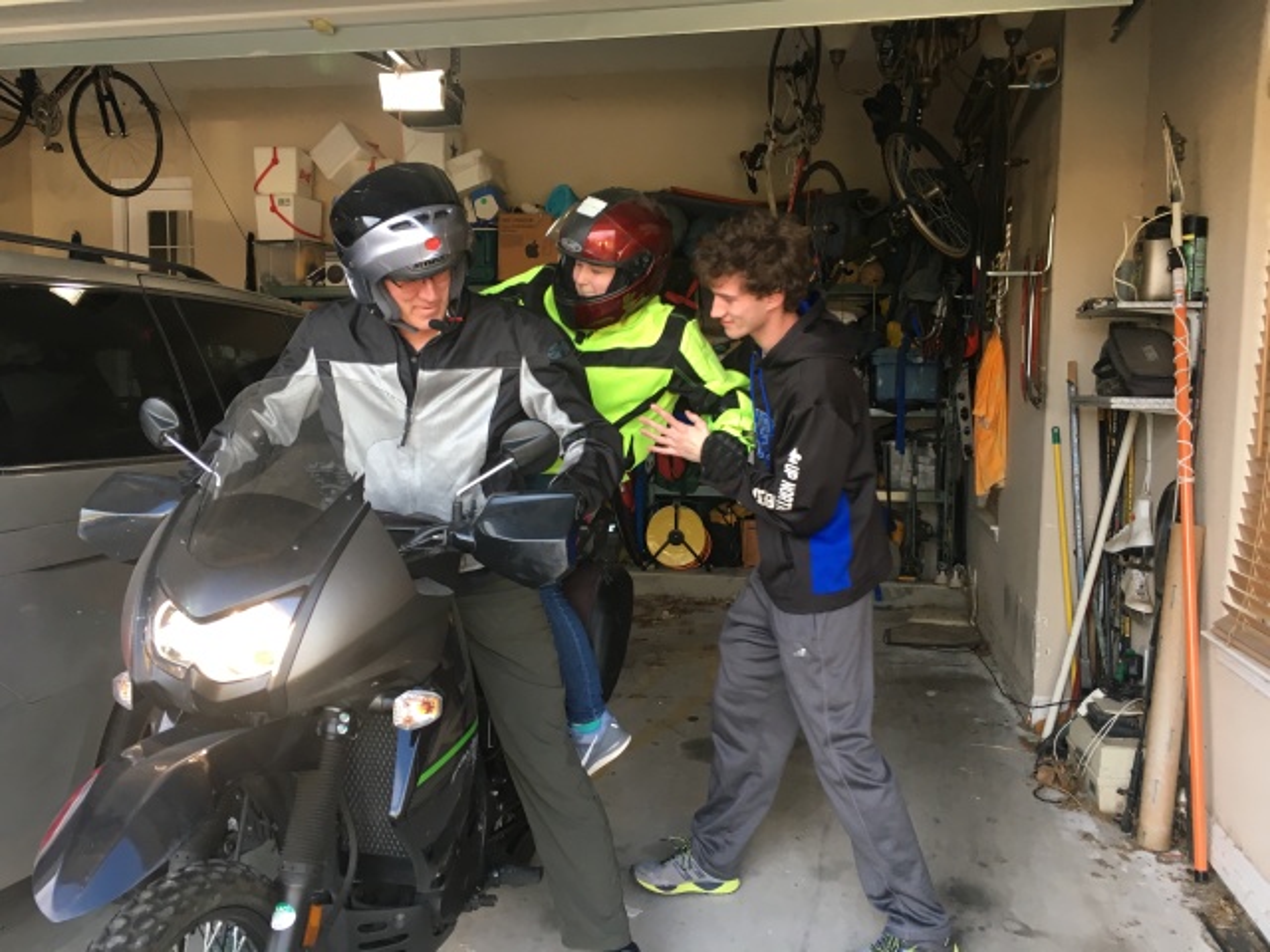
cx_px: 635
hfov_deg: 61.7
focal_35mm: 29
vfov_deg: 48.2
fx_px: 1064
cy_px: 476
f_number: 2.2
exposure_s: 1/30
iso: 32
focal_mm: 4.15
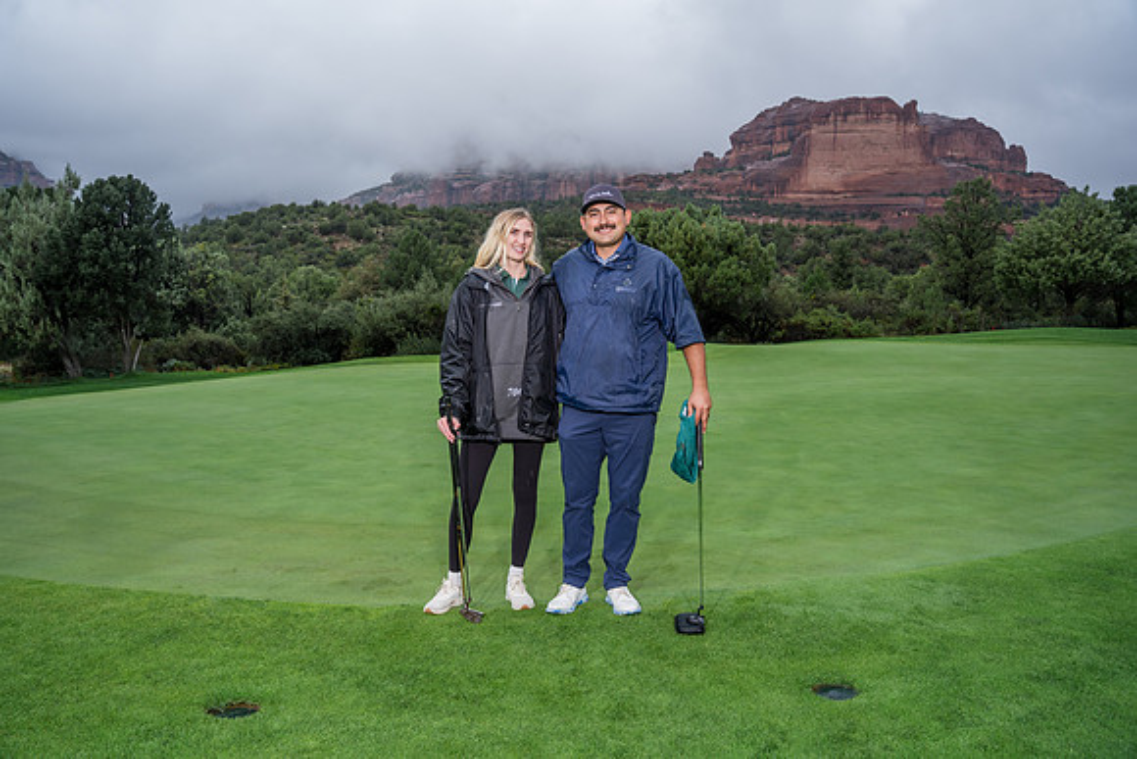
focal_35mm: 24
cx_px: 568
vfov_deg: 53.2
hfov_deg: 73.7
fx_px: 758
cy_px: 380
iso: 320
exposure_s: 1/400
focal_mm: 24
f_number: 5
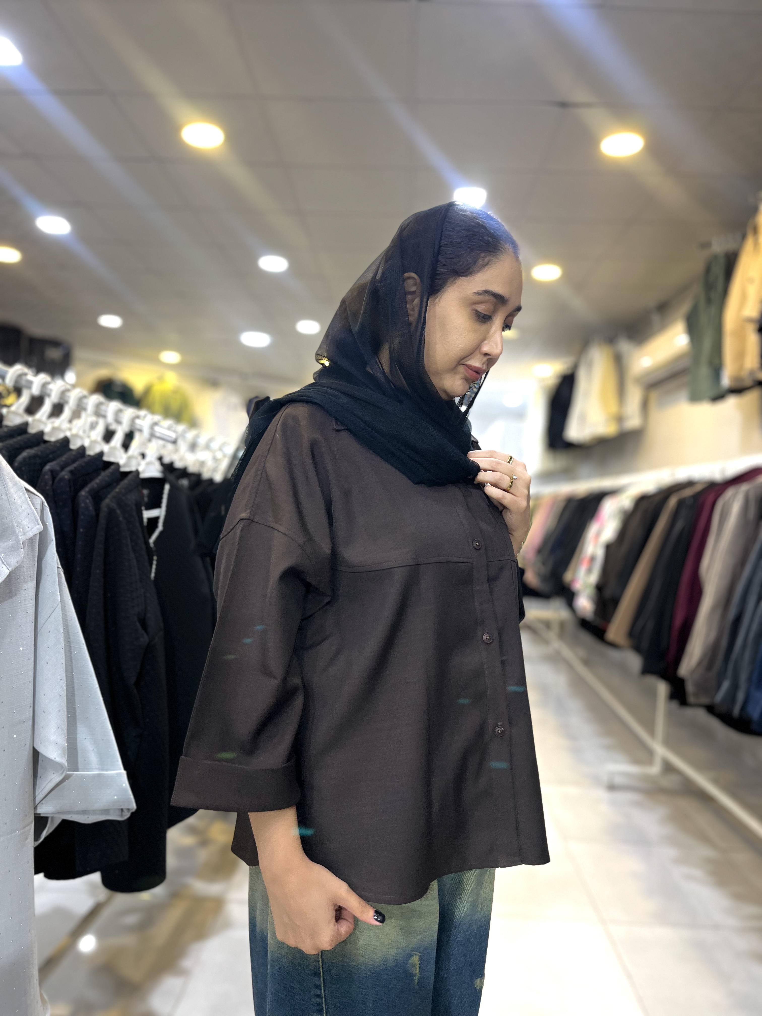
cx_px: 381
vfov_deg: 67.3
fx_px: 763
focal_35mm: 26
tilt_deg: -1.0
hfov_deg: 53.1
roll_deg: -1.8
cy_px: 508
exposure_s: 1/50
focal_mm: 5.1
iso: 125
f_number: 1.6
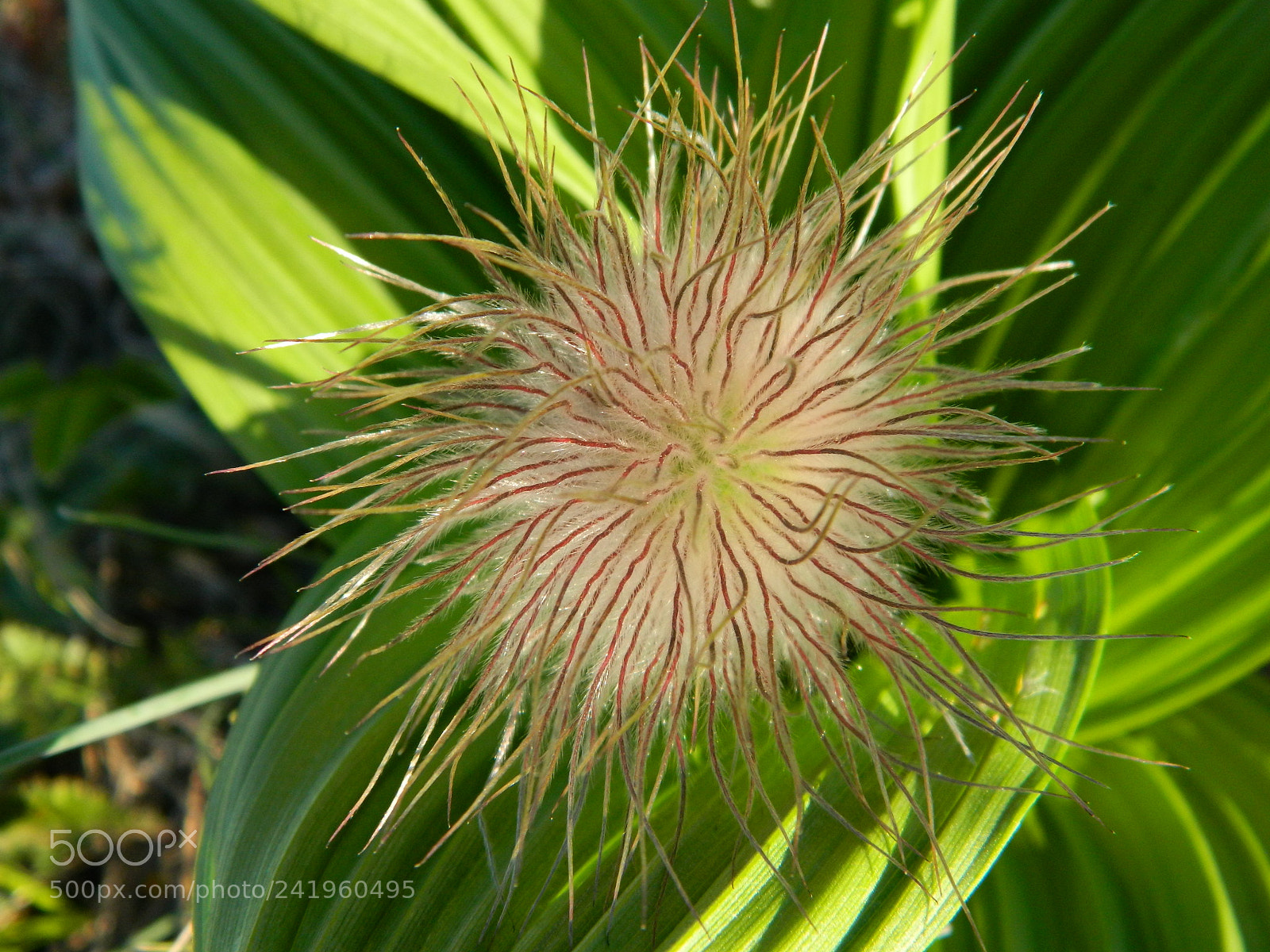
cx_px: 635
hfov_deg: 40.4
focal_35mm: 47
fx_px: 1724
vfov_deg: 30.9
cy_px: 476
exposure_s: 1/400
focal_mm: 8.4
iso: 180
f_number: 3.6
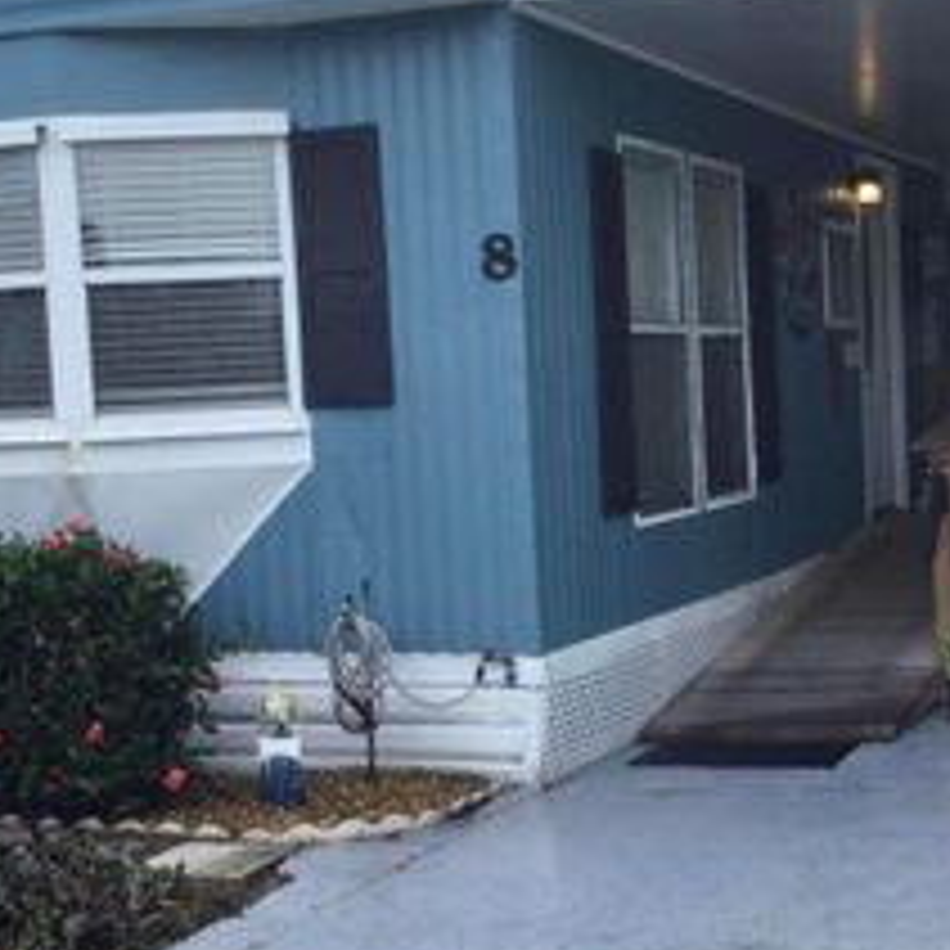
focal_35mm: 65
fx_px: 2018
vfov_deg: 26.5
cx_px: 581
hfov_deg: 26.4
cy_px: 493
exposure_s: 1/372
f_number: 2.4
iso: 25
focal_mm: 3.3
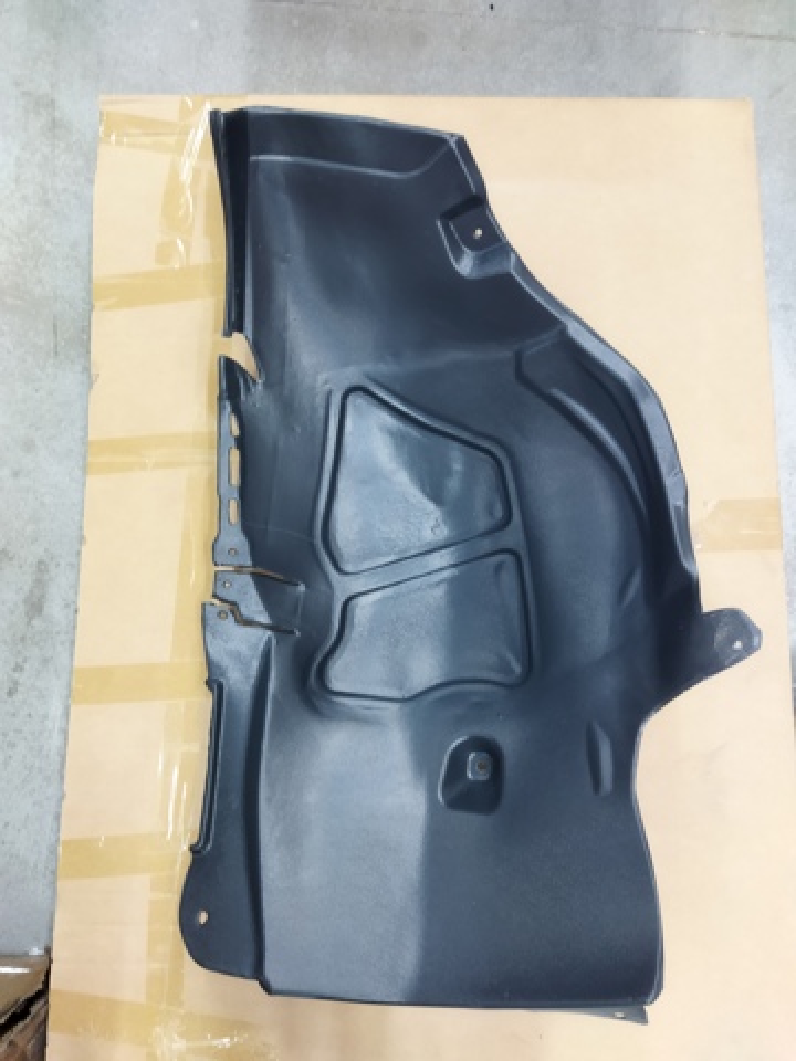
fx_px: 828
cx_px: 398
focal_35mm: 27
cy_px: 530
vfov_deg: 65.3
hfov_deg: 51.4
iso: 359
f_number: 1.79
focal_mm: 4.71
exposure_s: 1/33
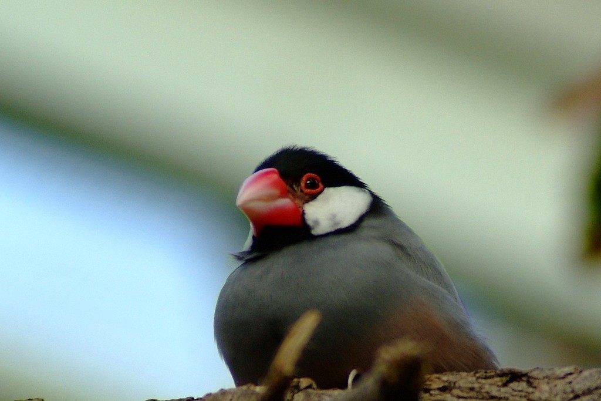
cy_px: 200
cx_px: 300
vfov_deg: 4.6
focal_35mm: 300
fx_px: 5009
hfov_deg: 6.9
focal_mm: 200
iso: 400
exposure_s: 1/500
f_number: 5.6
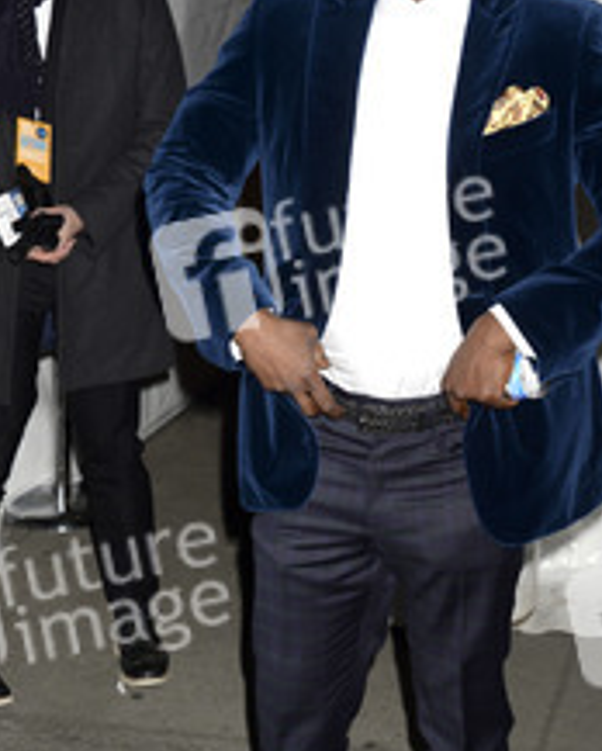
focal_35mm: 83
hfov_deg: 18.4
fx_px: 1846
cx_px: 431
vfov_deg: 23.0
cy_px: 433
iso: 800
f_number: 4.5
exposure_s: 1/250
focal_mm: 48
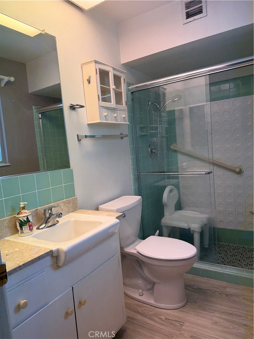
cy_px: 170
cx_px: 127
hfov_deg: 56.8
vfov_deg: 71.6
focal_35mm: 24
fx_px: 235
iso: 160
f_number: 1.78
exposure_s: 1/120
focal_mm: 6.76
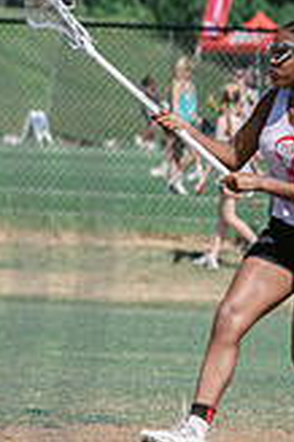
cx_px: -416
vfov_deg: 2.9
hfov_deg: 1.9
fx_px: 8642
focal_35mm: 704
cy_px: 271
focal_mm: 185
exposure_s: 1/2000
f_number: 5.6
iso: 400
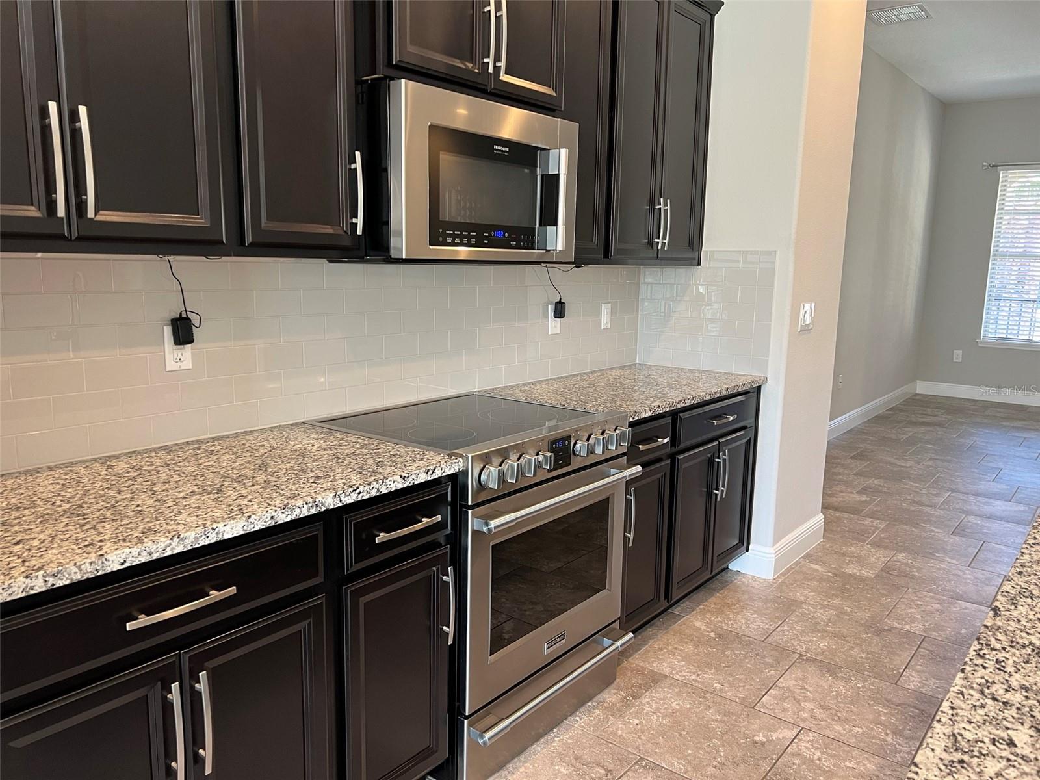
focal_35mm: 26
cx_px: 520
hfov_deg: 67.3
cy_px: 390
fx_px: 781
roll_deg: -1.2
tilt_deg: -9.5
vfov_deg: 53.1
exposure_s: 1/60
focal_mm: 5.7
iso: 160
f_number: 1.5
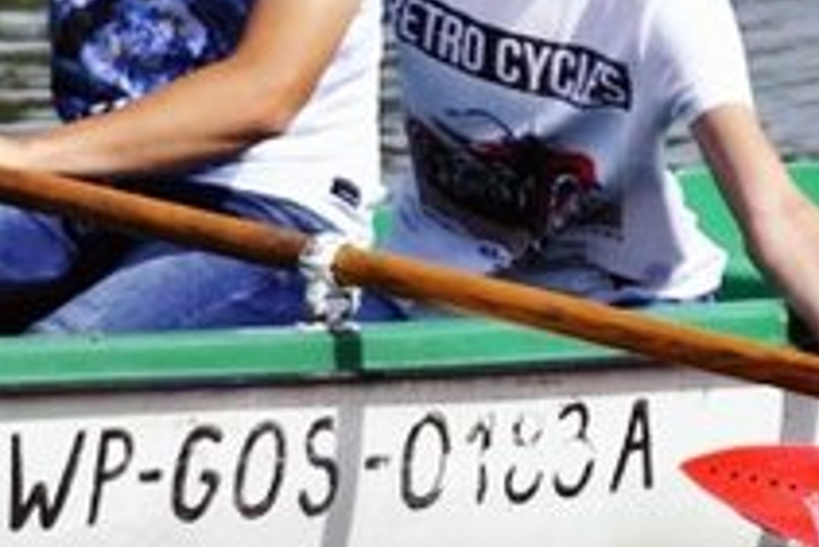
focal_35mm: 880
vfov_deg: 1.6
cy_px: 120
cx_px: 567
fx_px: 20033
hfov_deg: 2.3
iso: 180
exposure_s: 1/1000
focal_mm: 190
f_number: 5.6
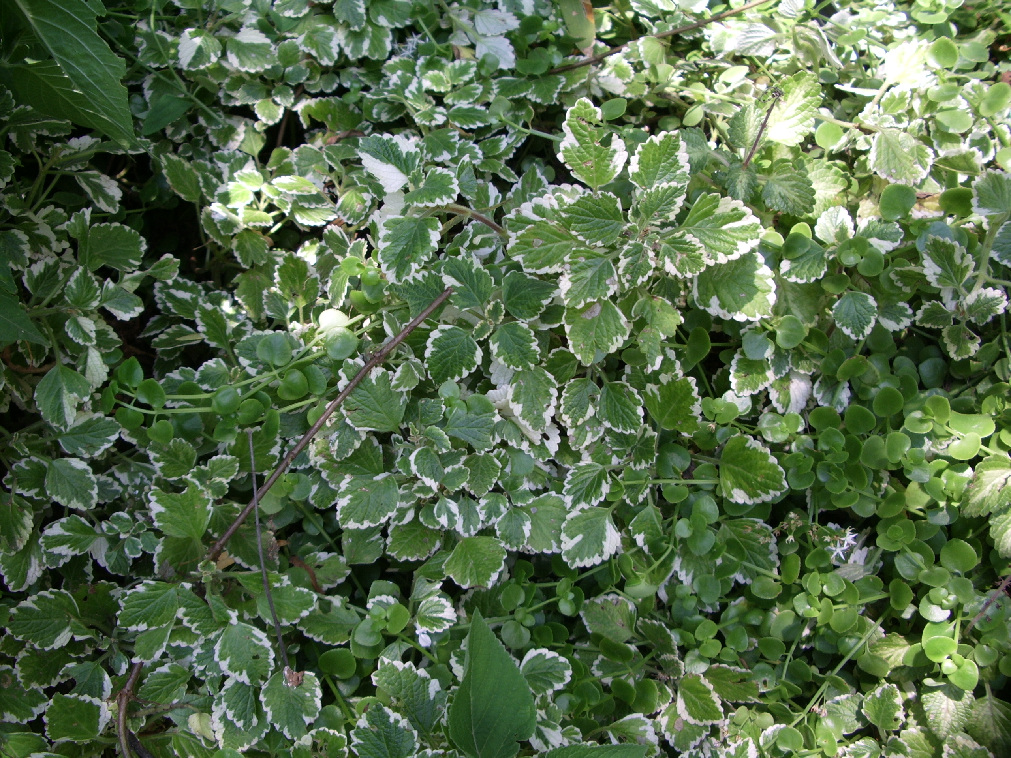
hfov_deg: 52.6
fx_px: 1022
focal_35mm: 35
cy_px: 379
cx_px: 506
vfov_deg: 40.7
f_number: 2.6
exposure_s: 1/125
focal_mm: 5.8
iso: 50
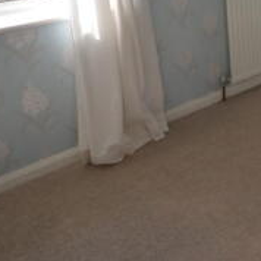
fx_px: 401
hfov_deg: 28.9
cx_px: 345
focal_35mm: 47
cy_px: 7
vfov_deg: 33.4
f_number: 4
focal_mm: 10
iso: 100
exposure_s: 1/160
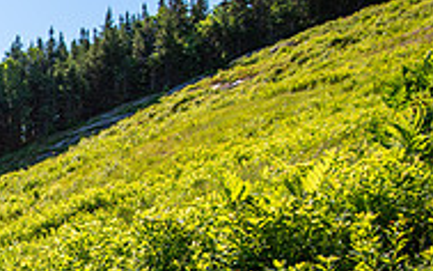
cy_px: 308
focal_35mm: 50
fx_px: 590
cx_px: -128
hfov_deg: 31.3
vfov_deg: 23.9
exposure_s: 1/500
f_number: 5
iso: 100
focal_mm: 16
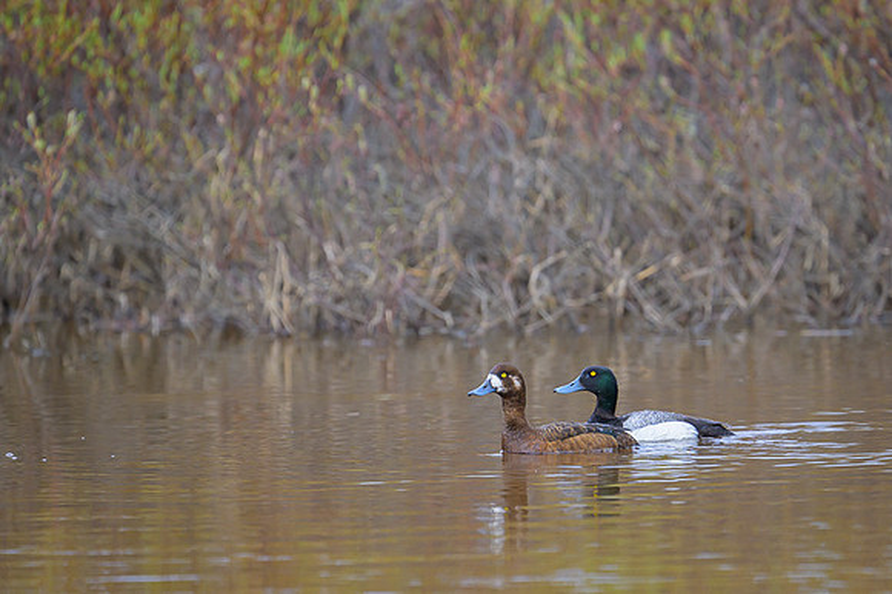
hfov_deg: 2.8
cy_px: 345
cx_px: 593
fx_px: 18492
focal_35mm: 747
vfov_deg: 1.8
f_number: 5
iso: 800
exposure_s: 1/1600
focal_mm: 560
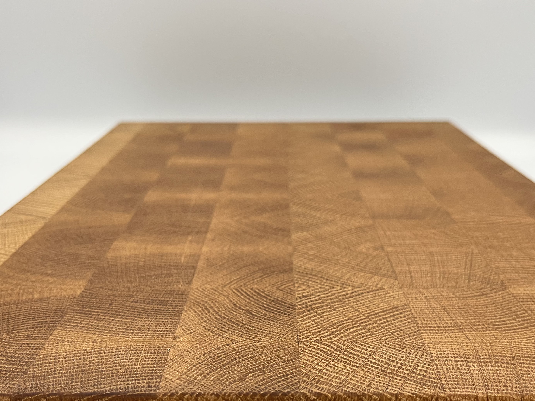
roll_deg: -0.4
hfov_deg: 49.0
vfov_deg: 37.3
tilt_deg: -22.8
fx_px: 587
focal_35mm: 38
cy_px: 272
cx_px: 282
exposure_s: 1/60
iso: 125
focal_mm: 5.1
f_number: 1.6
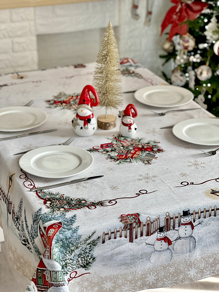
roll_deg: +1.0
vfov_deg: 25.3
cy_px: 146
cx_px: 110
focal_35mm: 77
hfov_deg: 19.1
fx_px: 650
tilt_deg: -23.4
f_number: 2.8
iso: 64
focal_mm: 9
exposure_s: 1/100
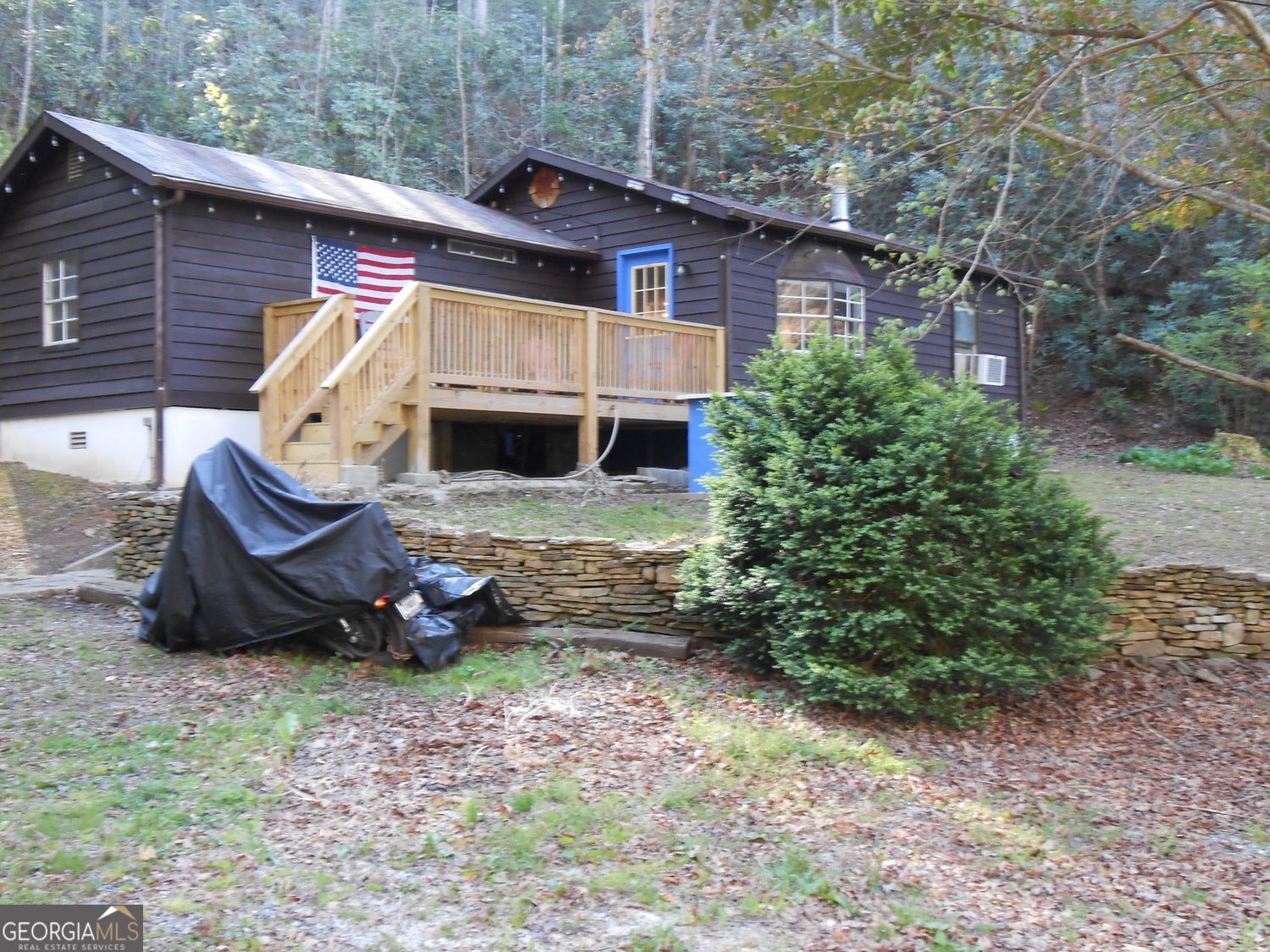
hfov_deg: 49.0
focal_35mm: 38
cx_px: 635
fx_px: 1394
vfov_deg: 37.7
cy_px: 476
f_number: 4.2
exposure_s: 1/30
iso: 200
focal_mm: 6.8
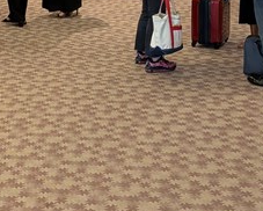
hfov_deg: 23.8
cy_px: -47
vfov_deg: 18.2
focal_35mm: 80
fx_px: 623
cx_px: 115
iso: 1165
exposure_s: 1/120
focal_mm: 4.53
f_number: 1.7
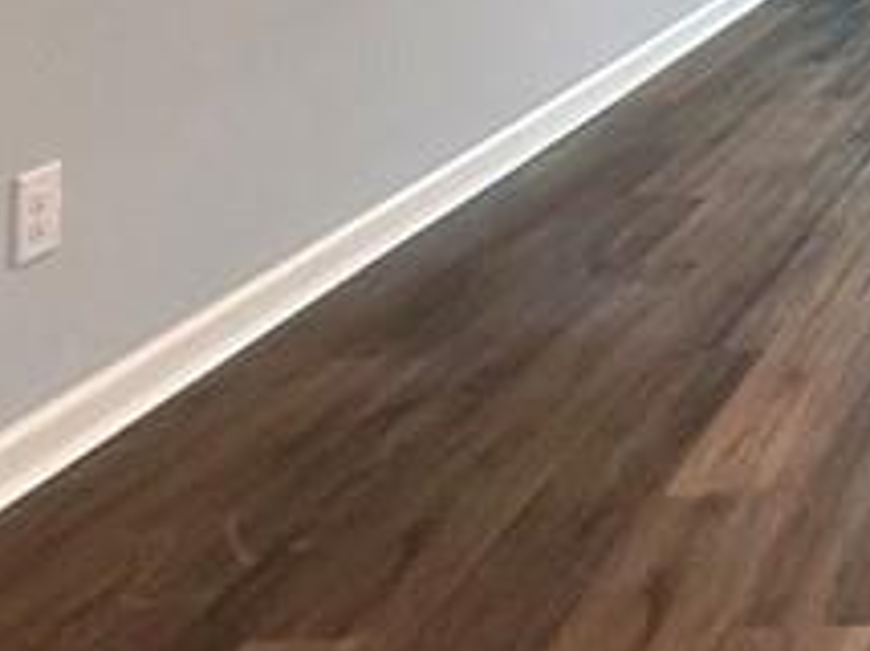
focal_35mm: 67
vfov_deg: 19.0
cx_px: 1329
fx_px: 1682
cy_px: -350
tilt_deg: +0.8
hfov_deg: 23.0
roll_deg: -0.2
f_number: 2.2
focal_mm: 2.22
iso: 250
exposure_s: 1/120
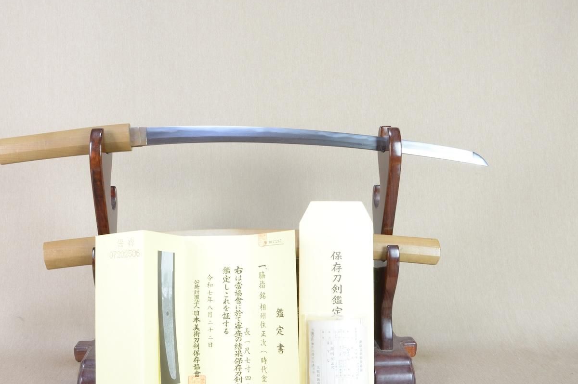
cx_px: 252
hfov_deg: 54.3
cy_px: 180
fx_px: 561
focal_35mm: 35
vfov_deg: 37.8
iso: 400
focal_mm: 20
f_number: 11
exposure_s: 1/1.6
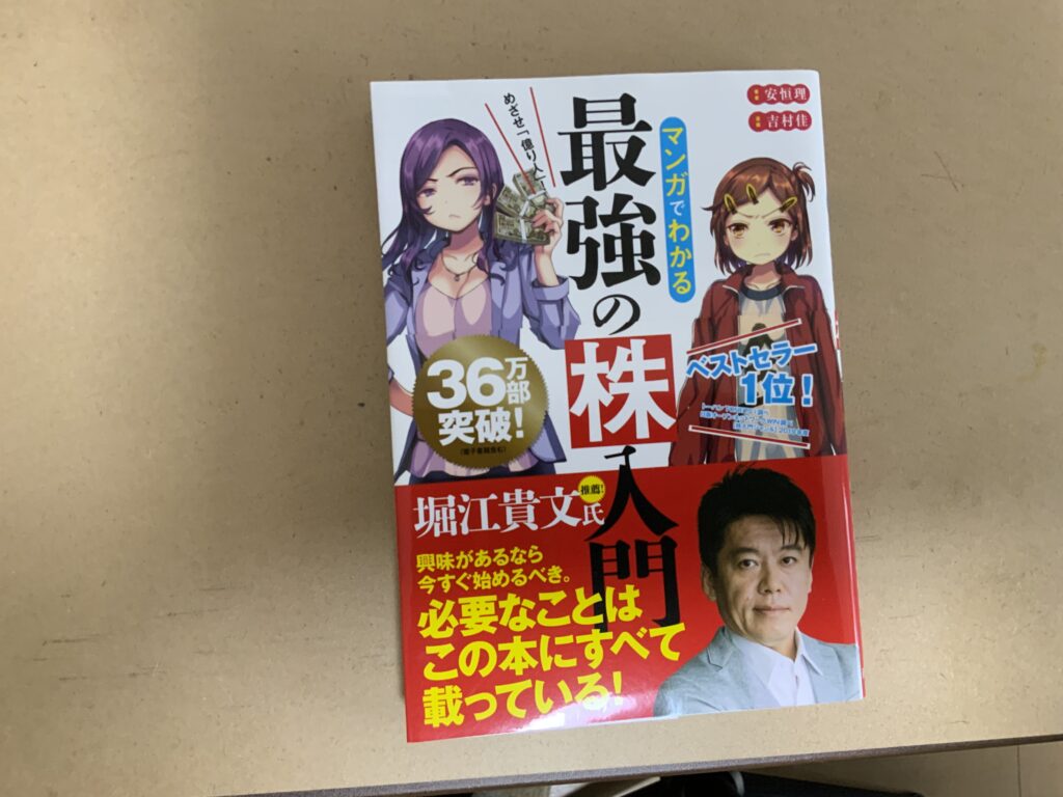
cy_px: 398
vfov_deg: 48.2
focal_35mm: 29
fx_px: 891
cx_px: 532
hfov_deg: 61.7
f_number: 1.8
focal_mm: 3
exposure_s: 1/50
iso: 125
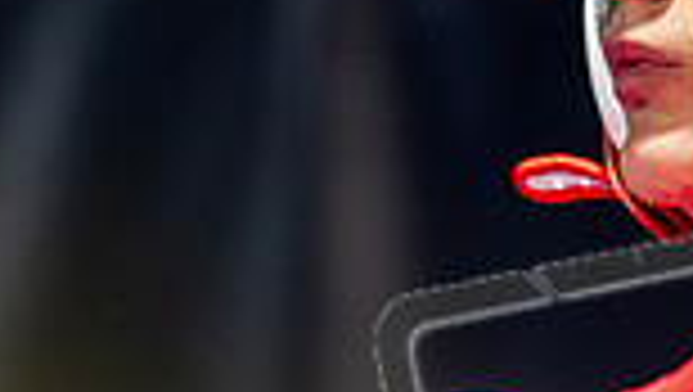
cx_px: 387
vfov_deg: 2.2
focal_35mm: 549
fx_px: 10099
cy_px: 372
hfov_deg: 3.9
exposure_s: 1/640
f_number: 2
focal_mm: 139
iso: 2000
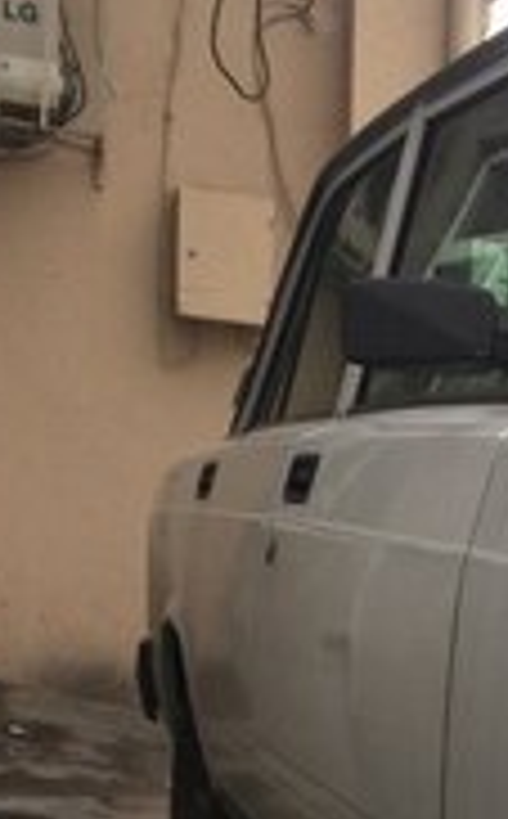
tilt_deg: -12.0
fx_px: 1870
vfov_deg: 23.0
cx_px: 773
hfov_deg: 14.4
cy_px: 932
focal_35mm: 84
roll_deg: -3.4
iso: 32
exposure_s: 1/456
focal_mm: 4.15
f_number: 2.2
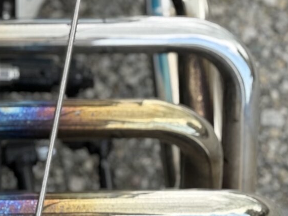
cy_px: 70
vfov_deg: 11.4
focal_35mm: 130
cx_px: 18
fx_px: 1081
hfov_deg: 15.0
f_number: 1.78
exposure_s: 1/786
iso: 100
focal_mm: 6.76
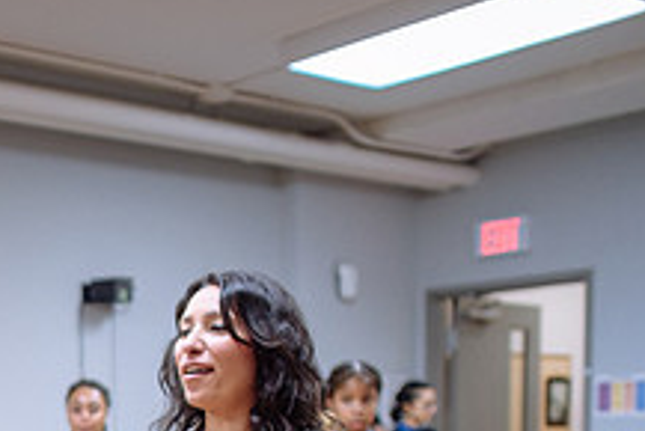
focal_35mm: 67
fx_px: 1201
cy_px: 529
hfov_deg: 27.9
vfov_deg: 19.1
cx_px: -33
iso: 800
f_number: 1.4
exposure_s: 1/250
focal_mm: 24
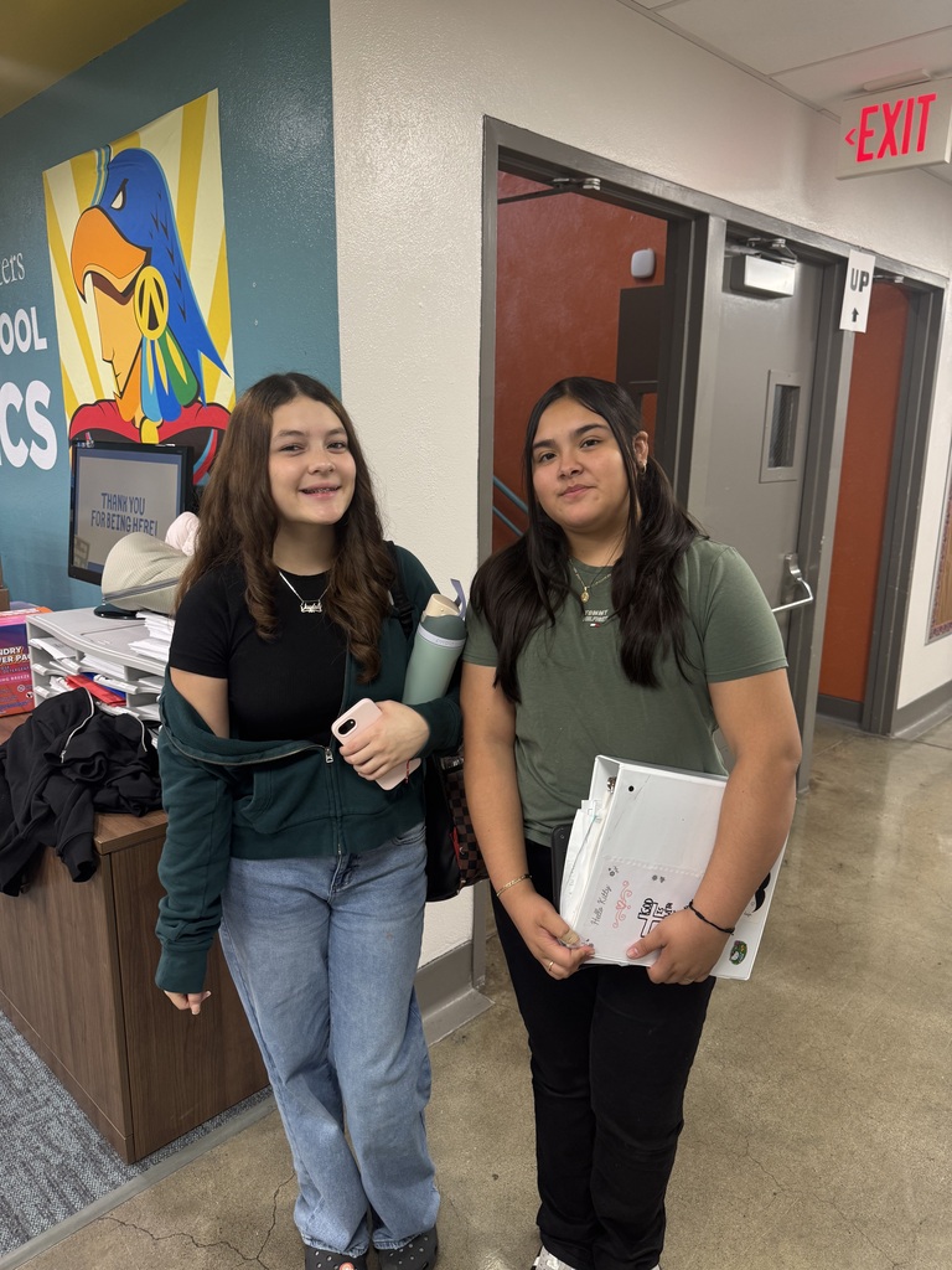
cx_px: 476
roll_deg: -0.6
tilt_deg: -13.2
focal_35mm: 24
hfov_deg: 56.8
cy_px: 635
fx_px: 880
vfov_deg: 71.6
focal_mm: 6.76
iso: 160
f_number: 1.78
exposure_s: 1/60
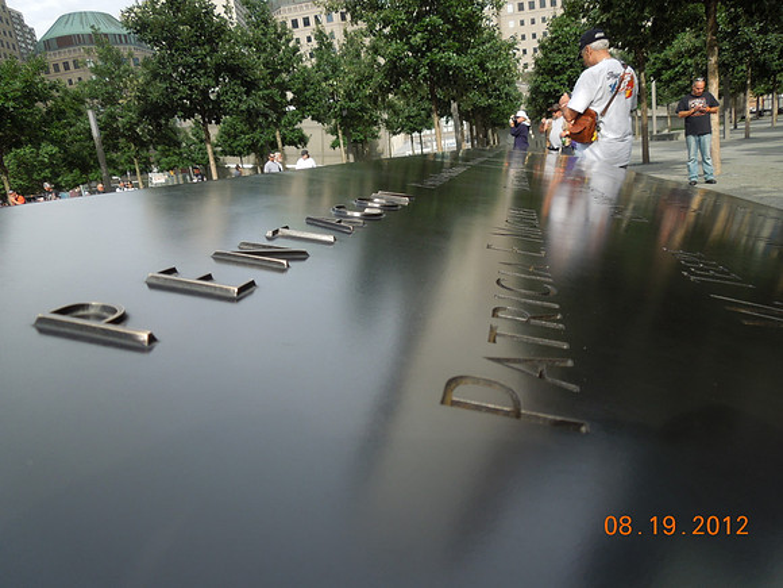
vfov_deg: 54.9
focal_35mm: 25
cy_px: 294
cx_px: 392
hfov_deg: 69.4
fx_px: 565
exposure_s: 1/500
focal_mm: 4.5
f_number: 3.3
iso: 100
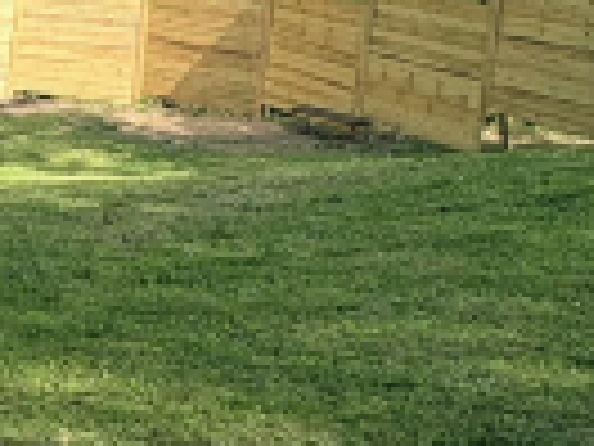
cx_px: -403
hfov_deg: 21.0
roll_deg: -1.0
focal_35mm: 71
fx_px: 1218
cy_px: -18
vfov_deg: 20.0
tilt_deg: -6.4
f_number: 2.2
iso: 50
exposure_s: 1/713
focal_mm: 2.22
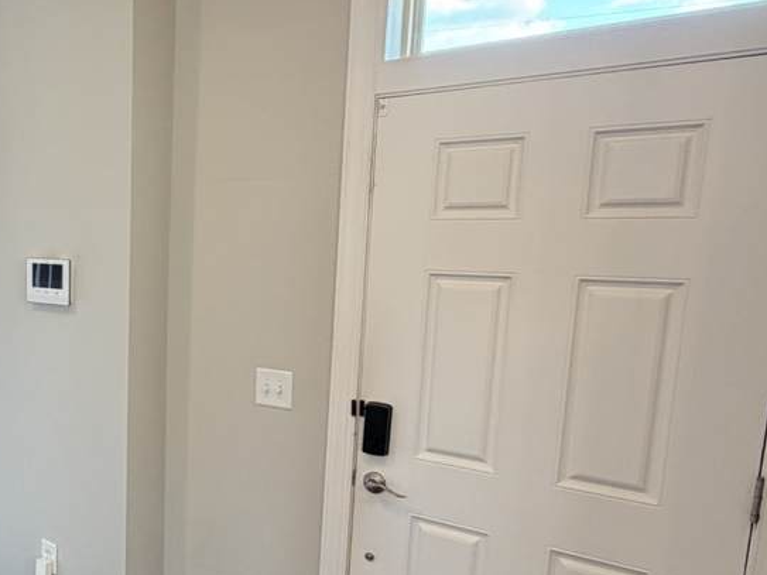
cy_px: 333
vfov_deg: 42.8
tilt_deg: -7.5
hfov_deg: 49.1
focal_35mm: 33
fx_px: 731
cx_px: 69
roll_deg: +0.1
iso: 320
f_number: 2.2
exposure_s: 1/60
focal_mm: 2.22
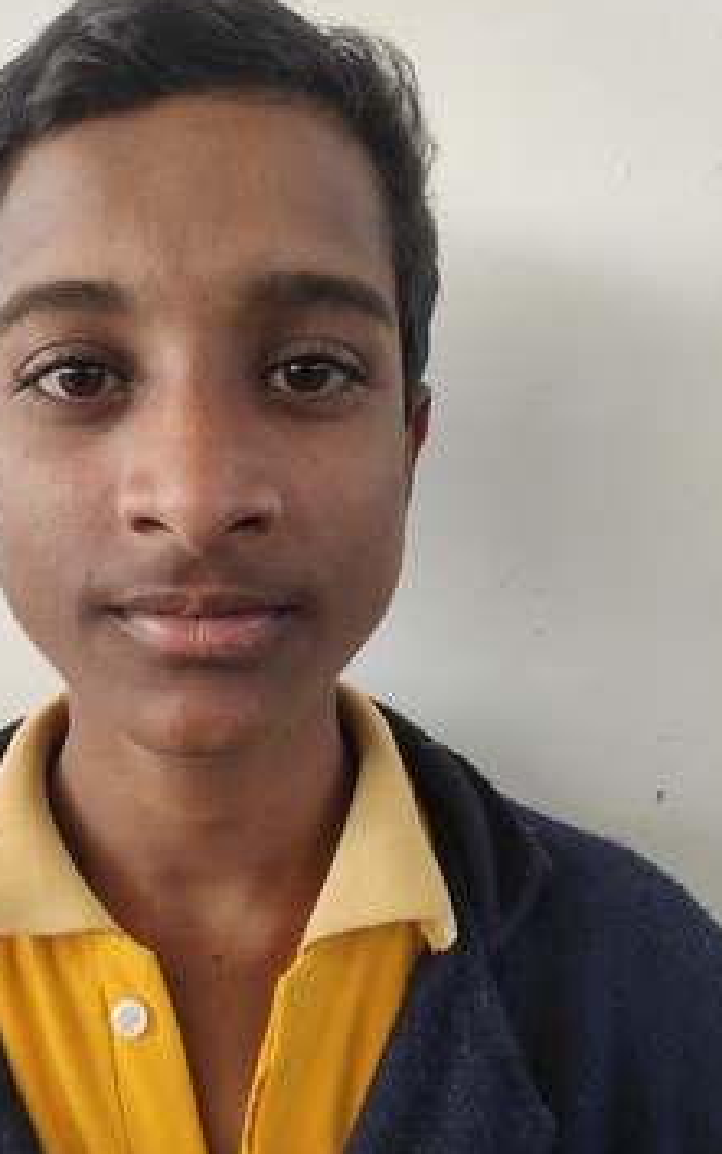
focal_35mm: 24
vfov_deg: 74.7
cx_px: 258
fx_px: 755
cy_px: 615
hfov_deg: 50.5
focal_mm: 3.94
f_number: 1.9
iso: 122
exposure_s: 1/100
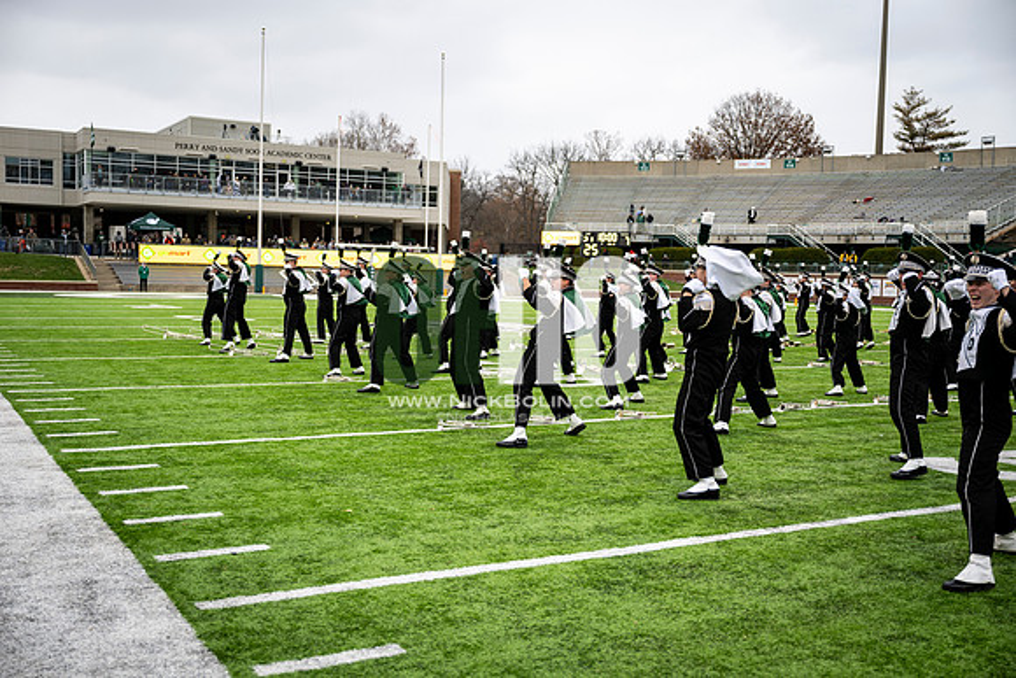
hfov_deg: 50.7
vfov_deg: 35.1
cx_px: 508
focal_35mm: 38
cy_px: 339
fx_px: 1073
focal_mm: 38
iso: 100
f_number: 2.8
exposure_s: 1/500
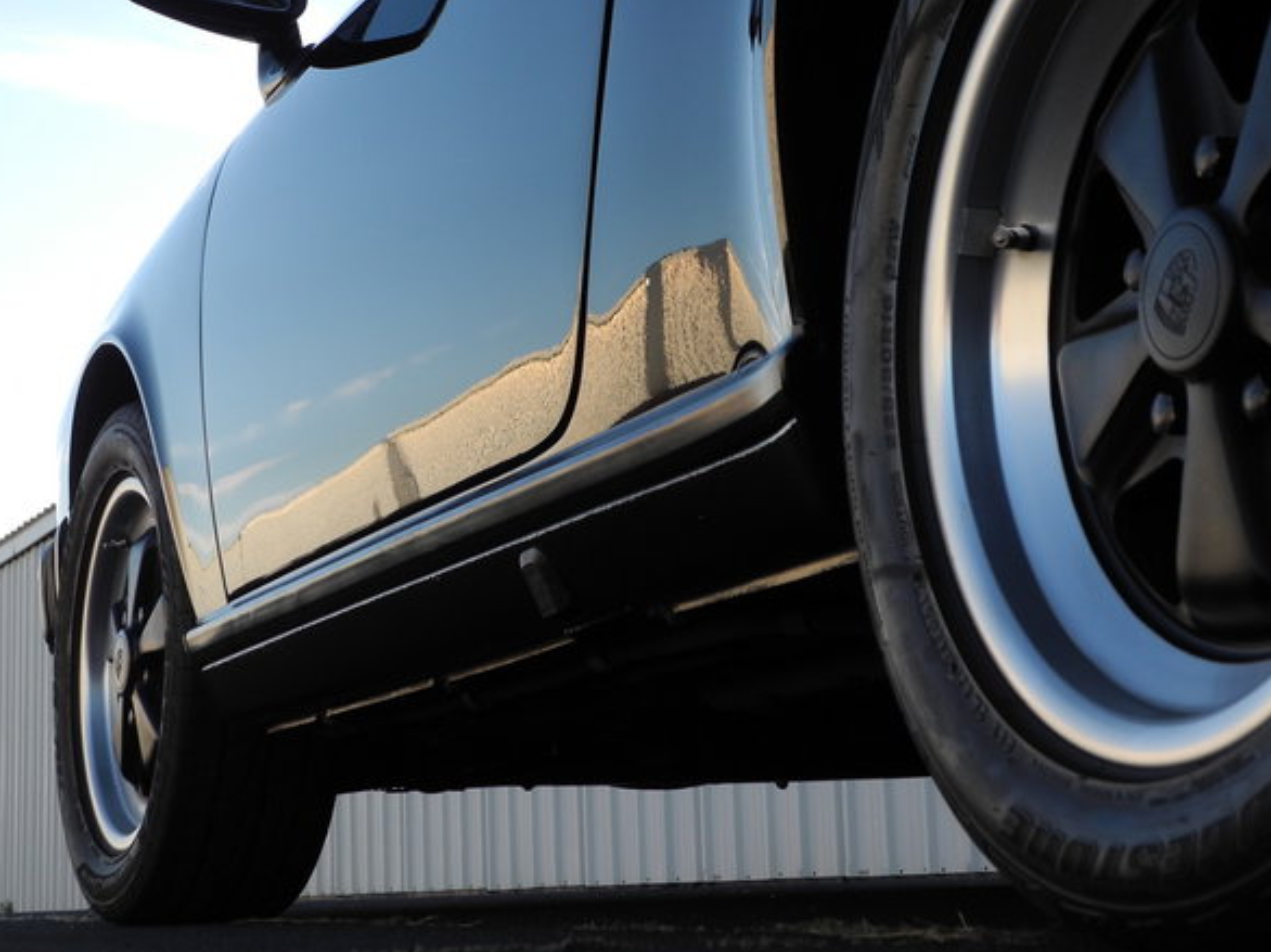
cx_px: 612
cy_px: 395
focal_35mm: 80
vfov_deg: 18.4
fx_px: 2936
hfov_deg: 24.4
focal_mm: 13
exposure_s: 1/376
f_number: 3.5
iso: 100
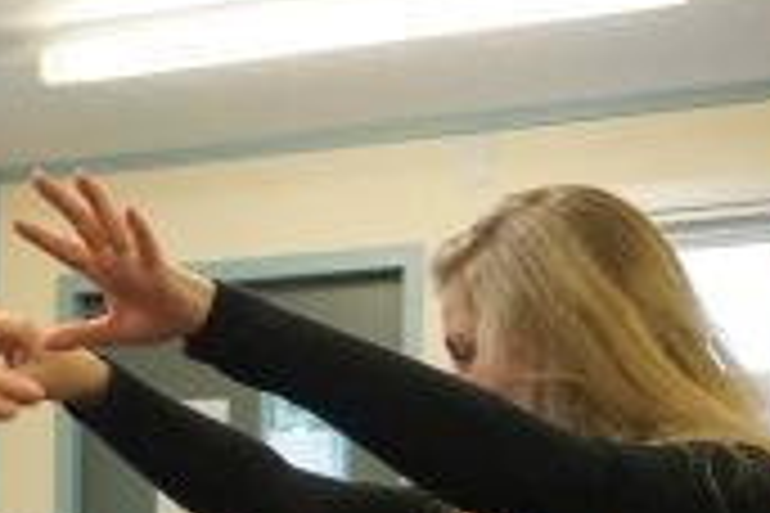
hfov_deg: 18.8
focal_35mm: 100
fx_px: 2133
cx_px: -261
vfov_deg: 12.8
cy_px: 832
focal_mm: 19
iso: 1600
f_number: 4
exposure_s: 1/160
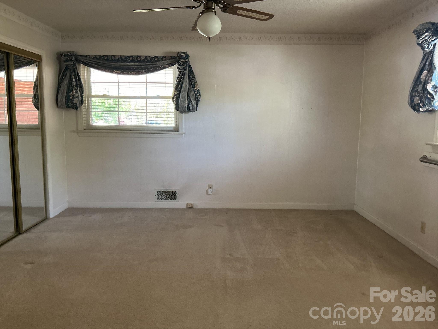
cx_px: 219
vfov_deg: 48.2
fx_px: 367
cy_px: 164
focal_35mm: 29
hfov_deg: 61.7
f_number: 1.8
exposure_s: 1/40
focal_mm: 3
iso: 250
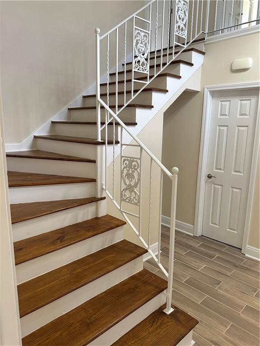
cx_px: 130
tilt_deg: -10.5
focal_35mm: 24
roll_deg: -1.1
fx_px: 240
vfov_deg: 71.6
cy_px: 173
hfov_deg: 56.8
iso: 160
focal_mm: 6.86
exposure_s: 1/120
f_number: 1.78
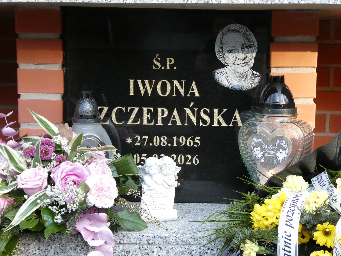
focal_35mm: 61
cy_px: 128
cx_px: 170
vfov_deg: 24.0
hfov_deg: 31.7
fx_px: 601
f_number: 4.3
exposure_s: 1/80
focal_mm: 10.9
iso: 320
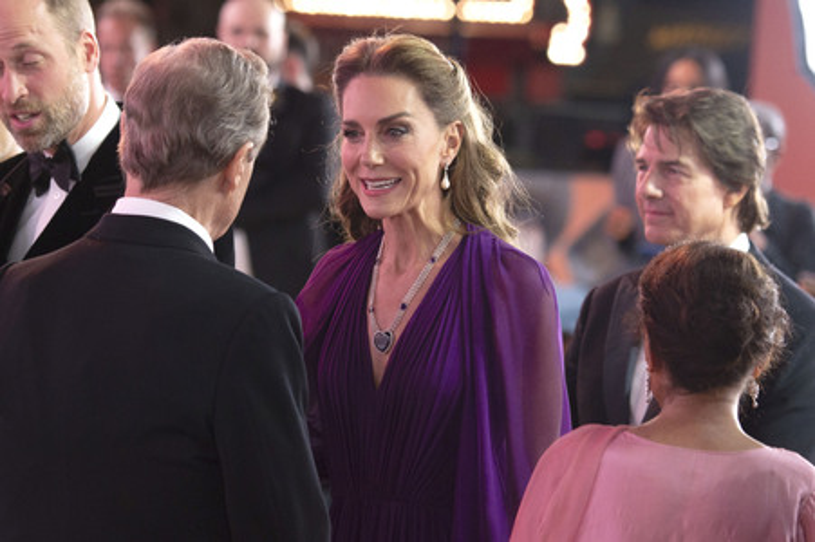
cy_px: 244
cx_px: 406
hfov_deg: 8.1
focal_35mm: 255
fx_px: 5765
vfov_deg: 5.4
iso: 1600
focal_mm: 185
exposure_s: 1/250
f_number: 5.3
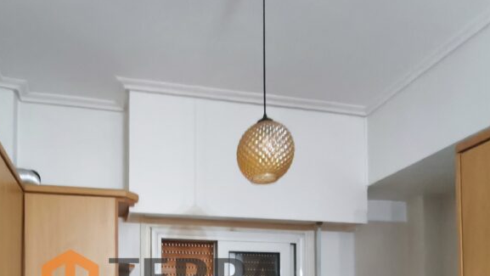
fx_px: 377
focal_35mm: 29
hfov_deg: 64.4
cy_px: 308
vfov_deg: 34.4
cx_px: 166
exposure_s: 1/20
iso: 1600
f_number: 2.2
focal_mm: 1.91
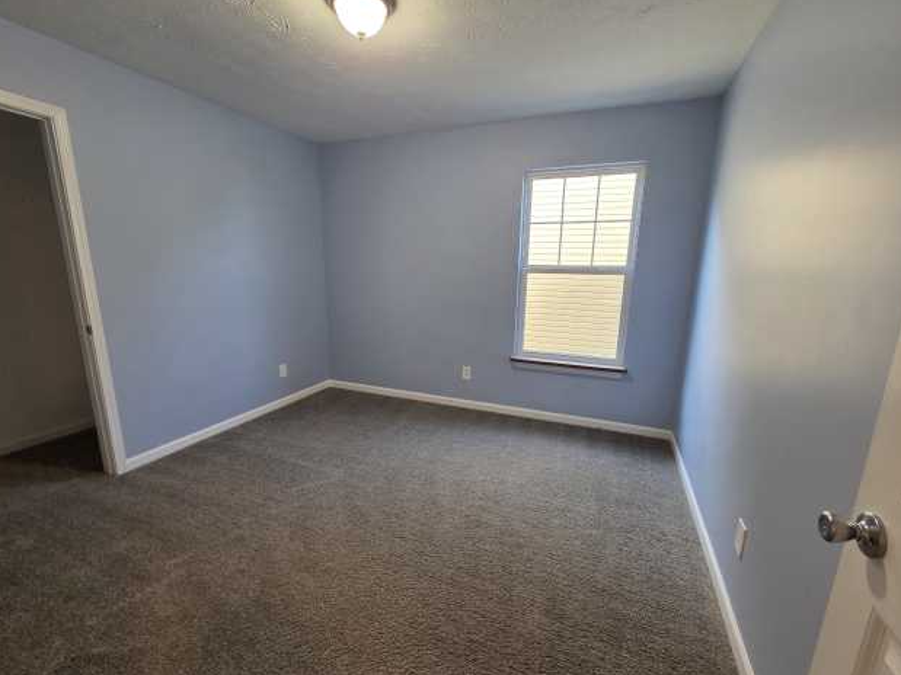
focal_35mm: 14
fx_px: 364
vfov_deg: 85.6
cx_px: 449
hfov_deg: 102.1
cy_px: 356
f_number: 2.2
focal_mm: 2.2
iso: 200
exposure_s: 1/60
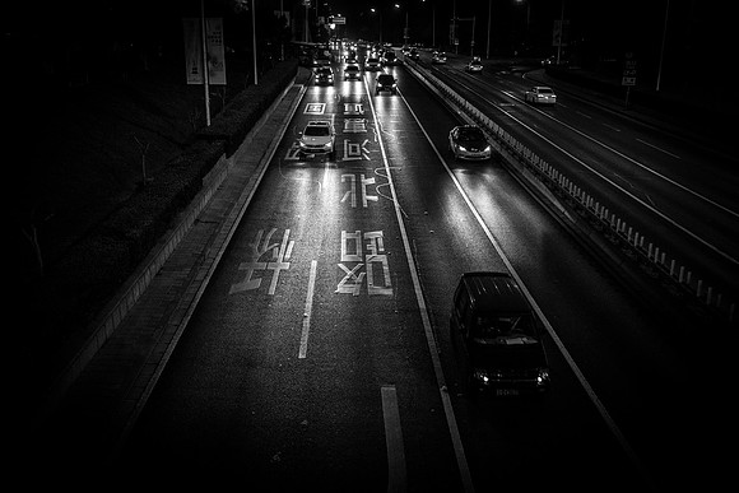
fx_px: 698
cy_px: 246
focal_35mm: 34
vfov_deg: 38.9
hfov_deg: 55.8
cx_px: 370
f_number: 4
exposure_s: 1/160
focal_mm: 34
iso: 1000
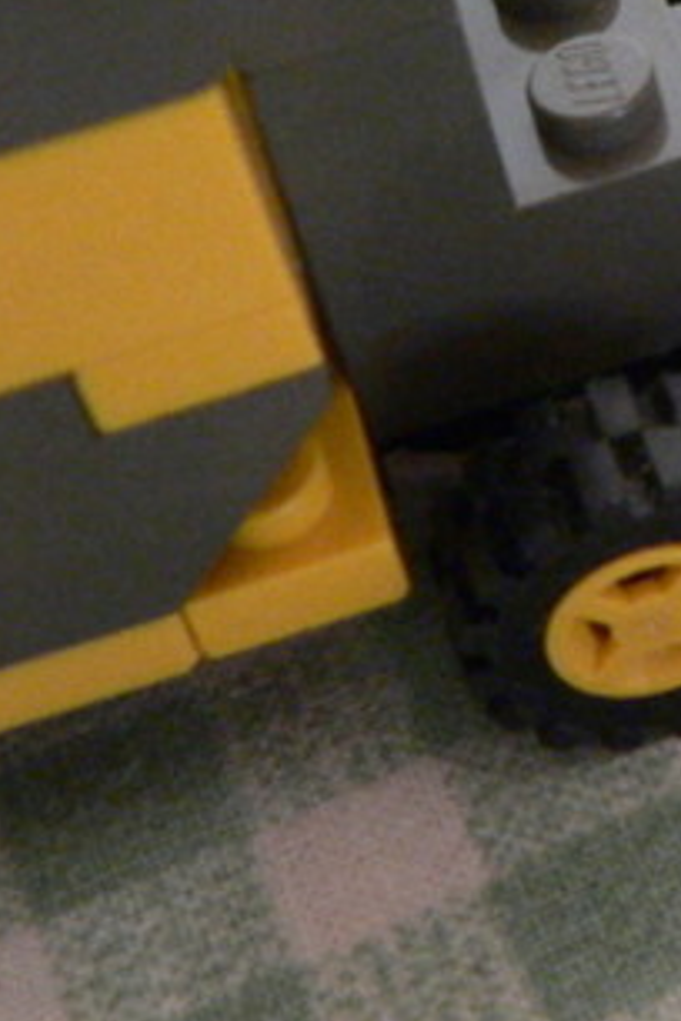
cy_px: 122
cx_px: 1248
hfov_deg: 11.5
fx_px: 3121
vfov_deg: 18.3
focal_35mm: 110
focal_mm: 6
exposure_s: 1/30
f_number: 2.8
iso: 400
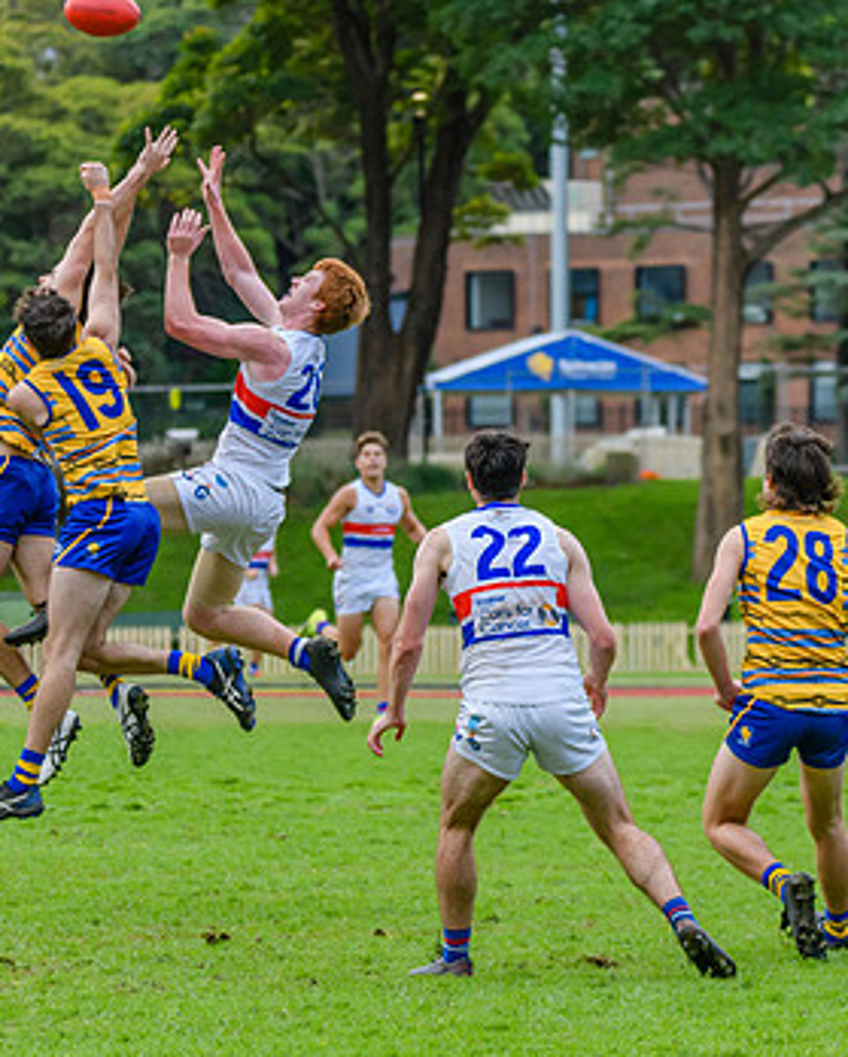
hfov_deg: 5.5
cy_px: 570
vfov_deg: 6.8
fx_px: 8867
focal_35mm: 283
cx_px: 323
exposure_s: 1/1600
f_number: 5
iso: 1800
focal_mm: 150
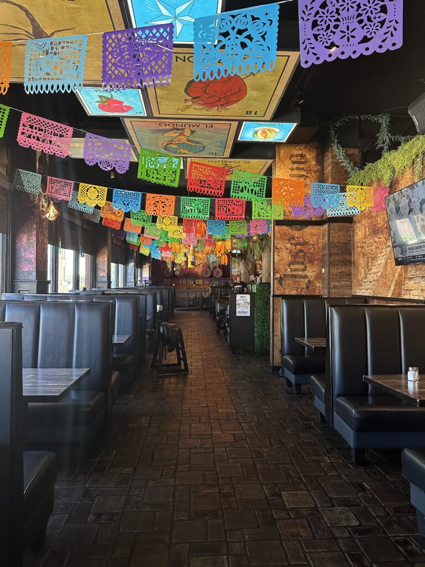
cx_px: 212
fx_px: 393
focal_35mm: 24
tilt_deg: +1.2
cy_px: 284
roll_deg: -0.6
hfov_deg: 56.8
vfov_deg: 71.6
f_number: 1.78
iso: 250
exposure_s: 1/120
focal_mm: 6.86
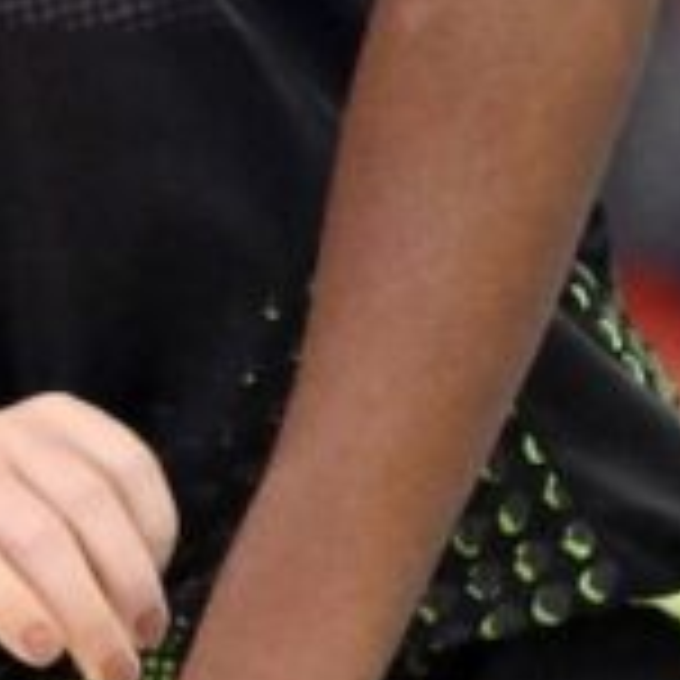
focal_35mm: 1553
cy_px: -16
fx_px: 34515
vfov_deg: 1.1
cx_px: -1518
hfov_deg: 1.1
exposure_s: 1/800
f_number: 2.8
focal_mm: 180
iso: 4000
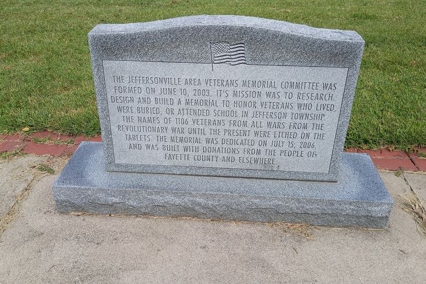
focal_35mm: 32
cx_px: 212
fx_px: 379
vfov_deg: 41.0
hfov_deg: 58.7
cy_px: 117
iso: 101
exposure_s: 1/702
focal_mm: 4.27
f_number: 1.8
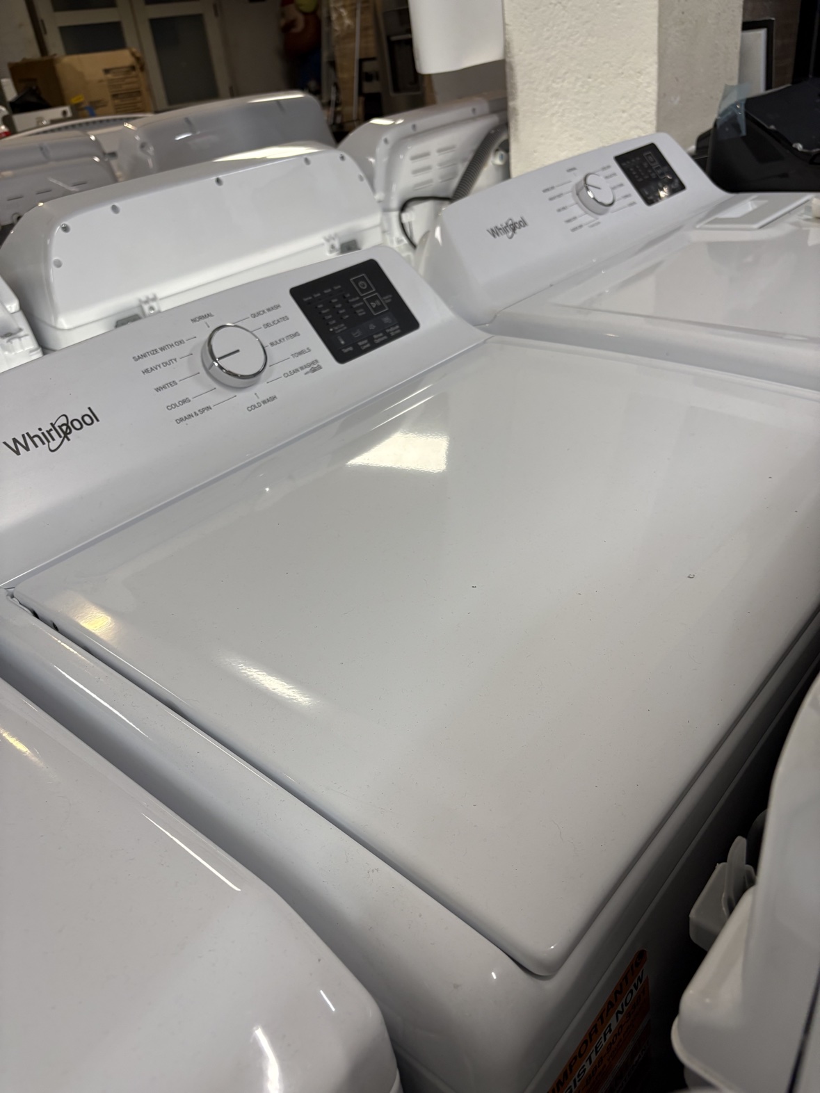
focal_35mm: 26
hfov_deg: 53.1
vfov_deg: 67.3
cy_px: 546
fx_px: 821
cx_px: 410
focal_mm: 5.96
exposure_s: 1/120
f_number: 1.6
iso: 100
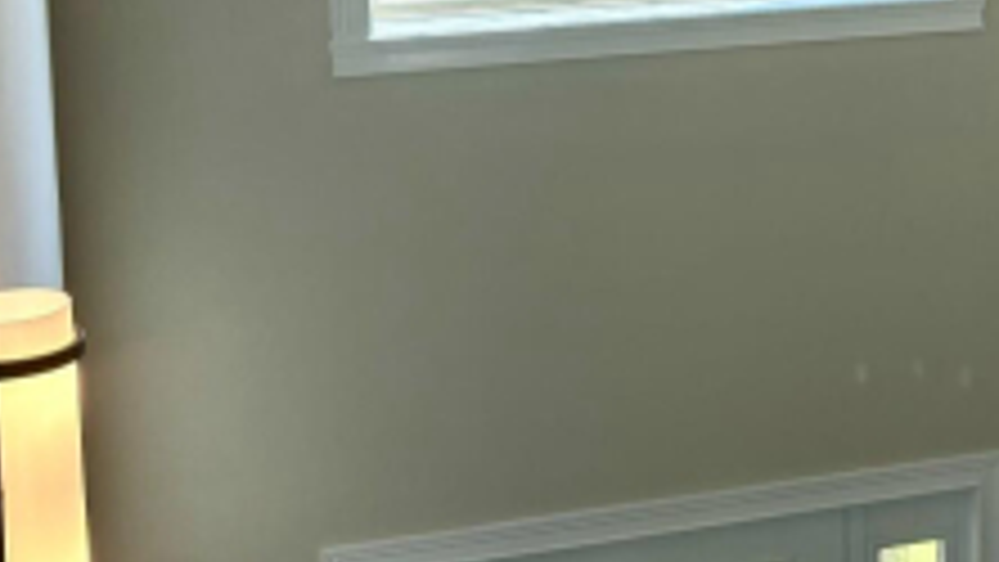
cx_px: 958
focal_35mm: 85
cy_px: -43
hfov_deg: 24.1
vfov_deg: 14.0
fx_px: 2252
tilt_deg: -9.2
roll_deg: -1.3
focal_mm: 5.96
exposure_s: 1/339
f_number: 1.6
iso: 50
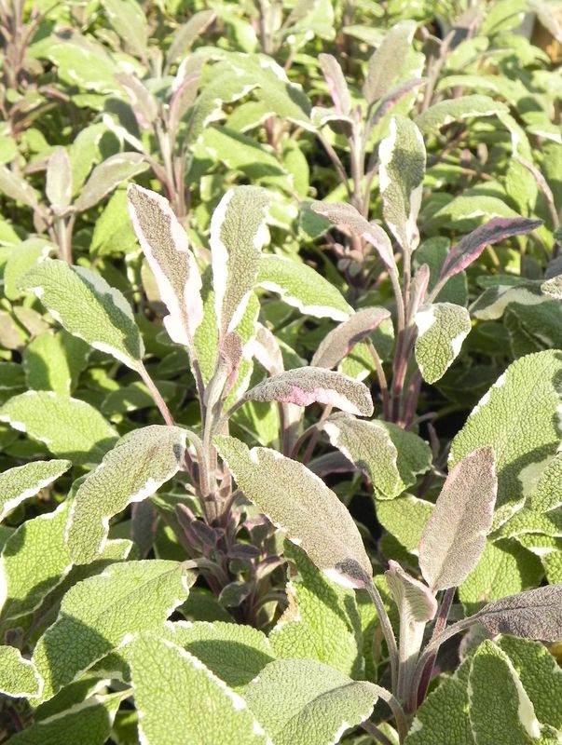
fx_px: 885
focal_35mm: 41
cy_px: 372
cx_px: 281
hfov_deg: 35.2
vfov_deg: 45.7
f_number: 4.5
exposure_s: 1/400
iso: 160
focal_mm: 7.3
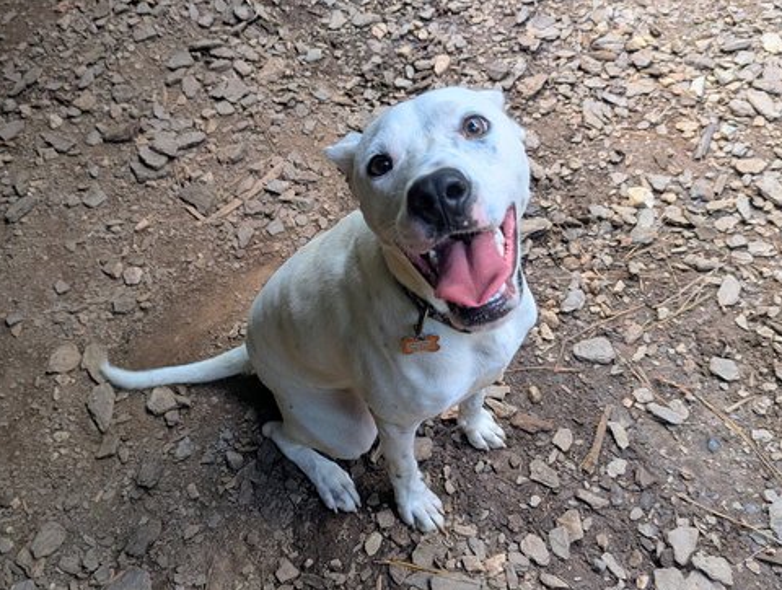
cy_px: 304
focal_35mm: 25
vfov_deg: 55.0
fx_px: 566
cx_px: 388
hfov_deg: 69.3
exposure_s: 1/225
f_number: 1.85
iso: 80
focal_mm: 6.81
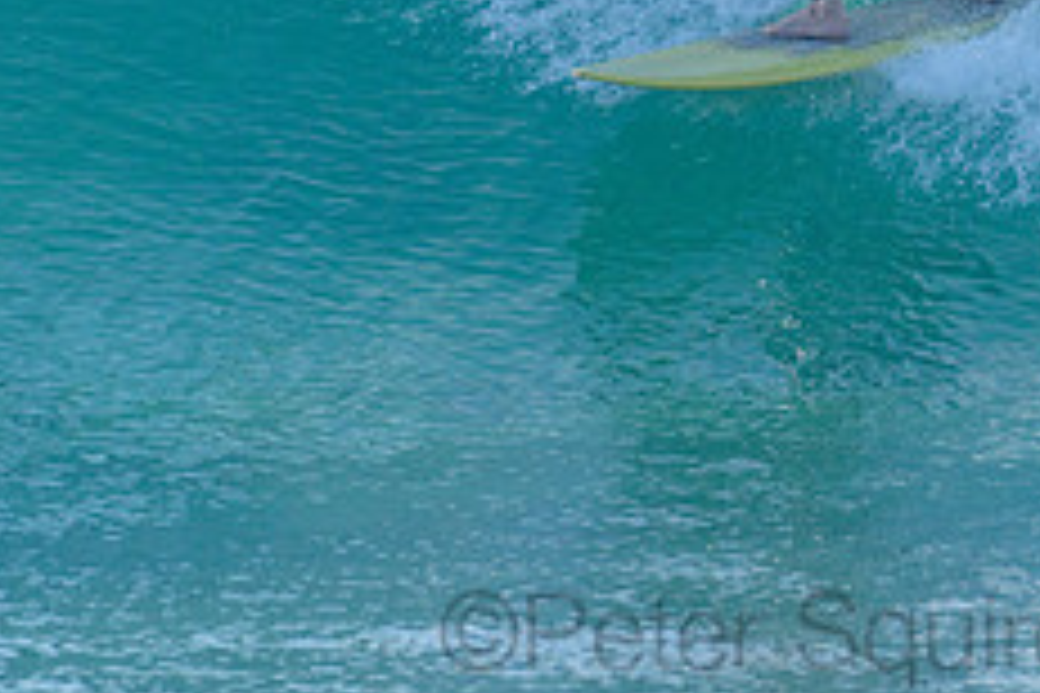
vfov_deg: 1.1
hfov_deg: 1.6
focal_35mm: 1256
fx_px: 36282
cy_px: -115
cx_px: 788
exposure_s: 1/2000
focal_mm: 500
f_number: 5.6
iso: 400
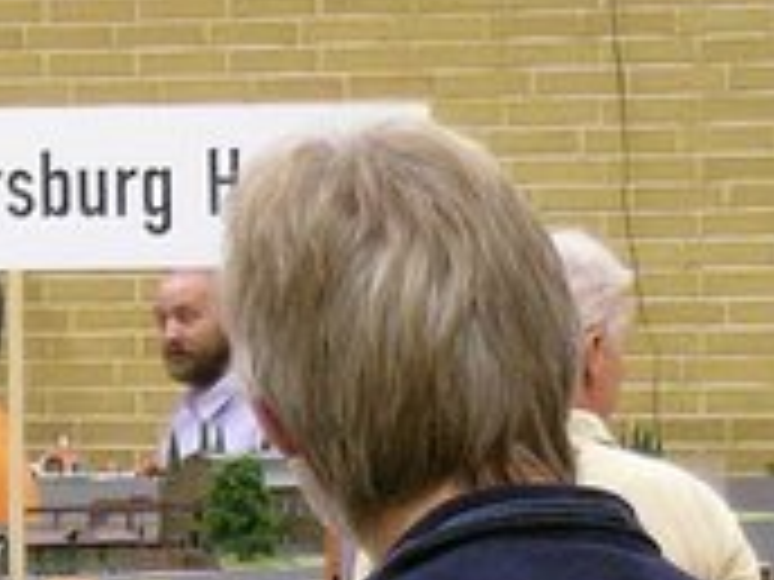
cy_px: 360
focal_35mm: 541
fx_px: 12097
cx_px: -405
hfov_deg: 3.6
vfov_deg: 2.7
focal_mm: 24
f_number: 4.6
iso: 200
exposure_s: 1/4.4
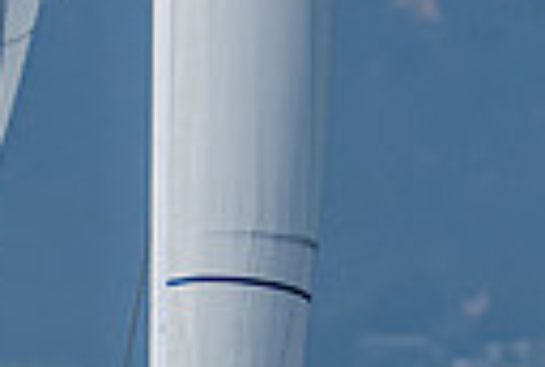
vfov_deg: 0.7
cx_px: -603
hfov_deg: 1.1
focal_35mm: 1856
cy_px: 603
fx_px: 28163
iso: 400
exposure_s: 1/2500
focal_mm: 220
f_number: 6.3
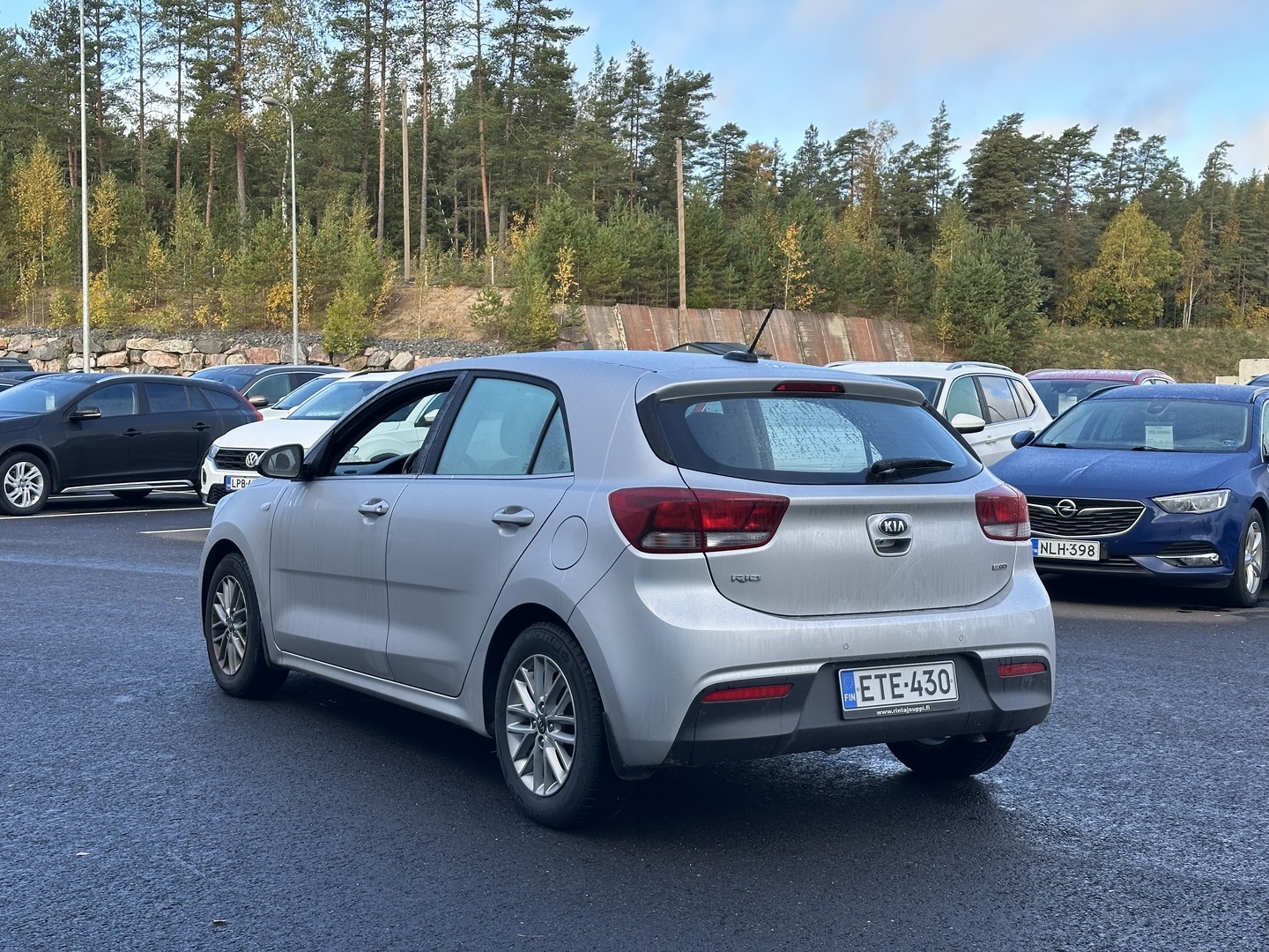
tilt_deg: -3.2
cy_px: 476
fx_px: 1760
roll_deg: -0.2
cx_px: 634
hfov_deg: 39.7
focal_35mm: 48
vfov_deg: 30.3
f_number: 1.78
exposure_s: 1/601
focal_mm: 6.86
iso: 64
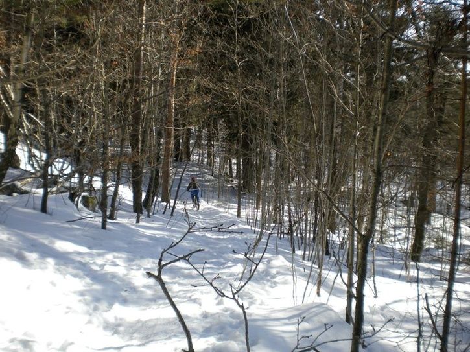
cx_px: 235
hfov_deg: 52.6
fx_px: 475
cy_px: 176
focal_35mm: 35
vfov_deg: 40.7
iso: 83
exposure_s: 1/264
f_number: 4.6
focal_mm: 6.3
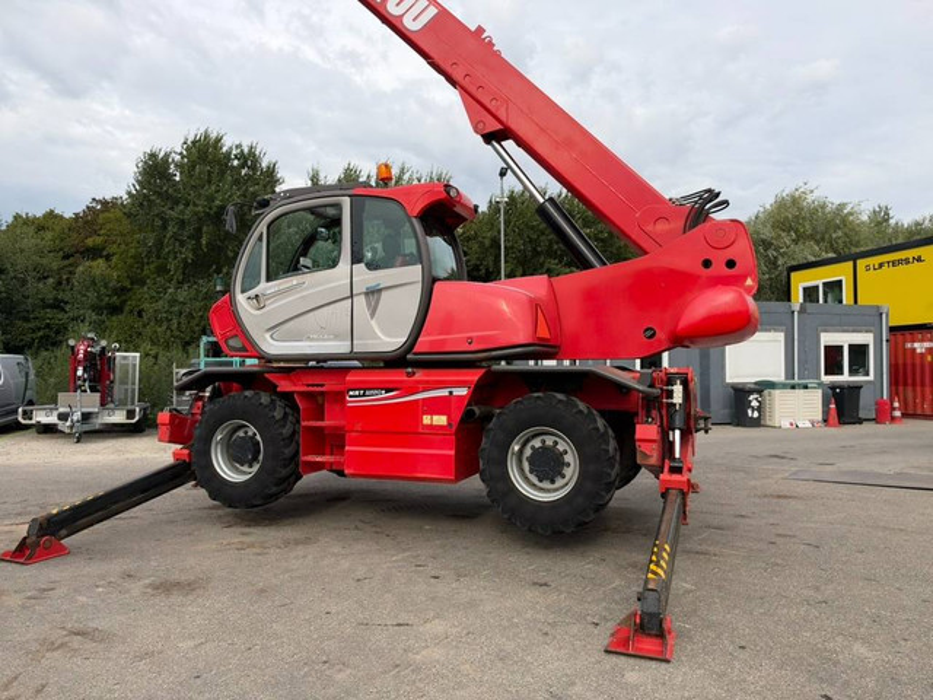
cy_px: 350
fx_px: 647
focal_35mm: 24
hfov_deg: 71.6
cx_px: 466
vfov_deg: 56.8
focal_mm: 6.93
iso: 64
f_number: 1.8
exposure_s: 1/2208
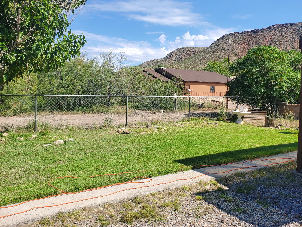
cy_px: 104
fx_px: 288
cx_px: 185
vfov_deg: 42.9
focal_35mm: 33
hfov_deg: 54.8
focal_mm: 4.3
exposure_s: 1/1287
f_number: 2.4
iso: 50
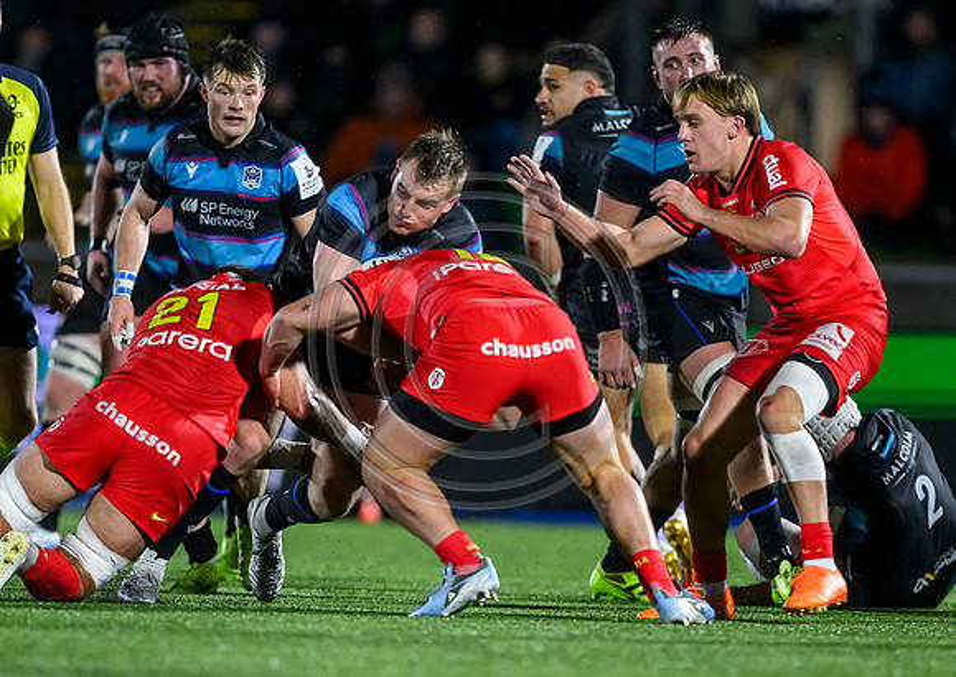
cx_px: 458
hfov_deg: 3.3
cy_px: 496
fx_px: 16542
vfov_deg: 2.3
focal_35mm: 611
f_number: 3.2
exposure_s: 1/3200
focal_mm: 400
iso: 8000
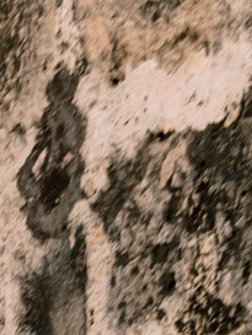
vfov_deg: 8.2
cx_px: -1300
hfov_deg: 4.7
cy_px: 814
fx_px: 2153
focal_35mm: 222
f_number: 13
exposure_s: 1/13
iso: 64
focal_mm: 24
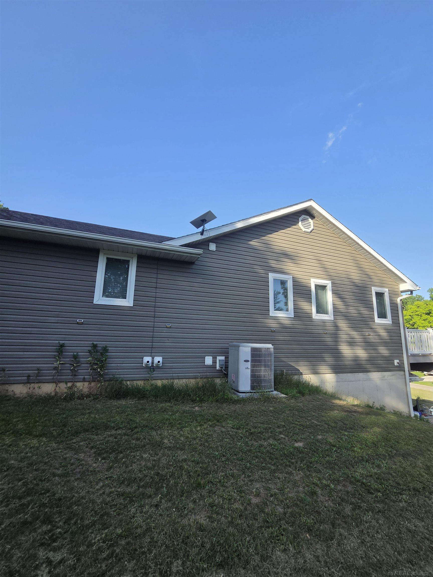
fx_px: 217
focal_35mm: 13
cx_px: 216
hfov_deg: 89.9
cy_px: 288
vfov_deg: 106.2
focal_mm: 2.2
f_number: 2.2
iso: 100
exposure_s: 1/1053
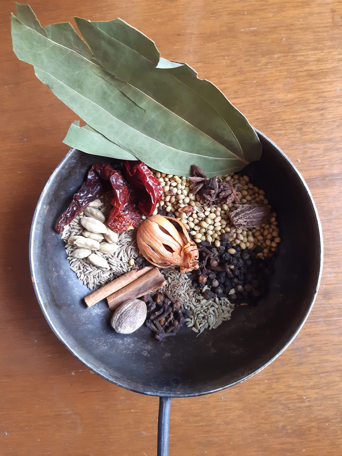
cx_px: 171
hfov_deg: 53.1
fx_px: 343
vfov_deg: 67.3
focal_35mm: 26
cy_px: 228
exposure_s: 1/50
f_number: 1.7
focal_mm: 3.92
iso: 100
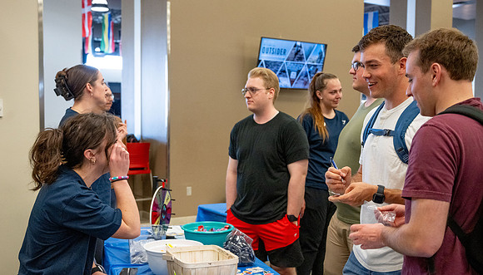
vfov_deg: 26.7
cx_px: 241
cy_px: 161
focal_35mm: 45
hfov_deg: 45.2
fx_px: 581
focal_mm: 42
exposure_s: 1/200
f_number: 4
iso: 2000
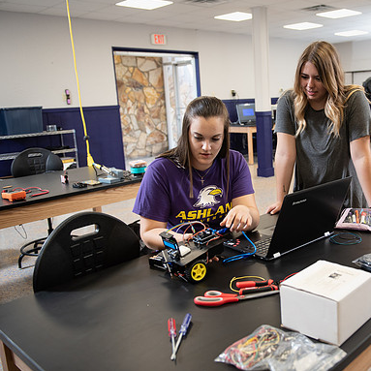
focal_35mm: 36
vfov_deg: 46.0
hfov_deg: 44.9
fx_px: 437
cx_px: 264
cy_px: 185
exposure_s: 1/200
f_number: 3.2
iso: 640
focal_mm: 28
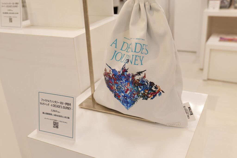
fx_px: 250
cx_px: 118
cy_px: 79
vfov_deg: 35.1
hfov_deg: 50.7
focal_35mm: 38
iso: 500
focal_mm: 38
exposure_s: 1/100
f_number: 5.3
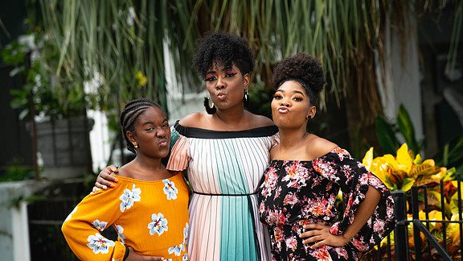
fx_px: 2333
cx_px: 231
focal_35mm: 190
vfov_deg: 6.4
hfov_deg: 11.3
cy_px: 144
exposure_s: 1/640
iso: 320
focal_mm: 180
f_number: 5.6
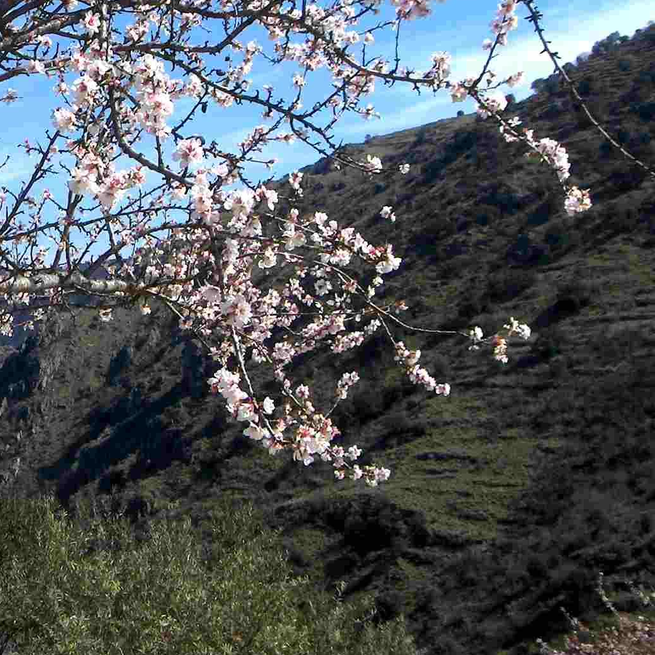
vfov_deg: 19.8
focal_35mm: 87
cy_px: 163
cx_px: -124
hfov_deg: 18.9
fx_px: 1862
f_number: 4.8
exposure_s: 1/820
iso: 100
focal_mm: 8
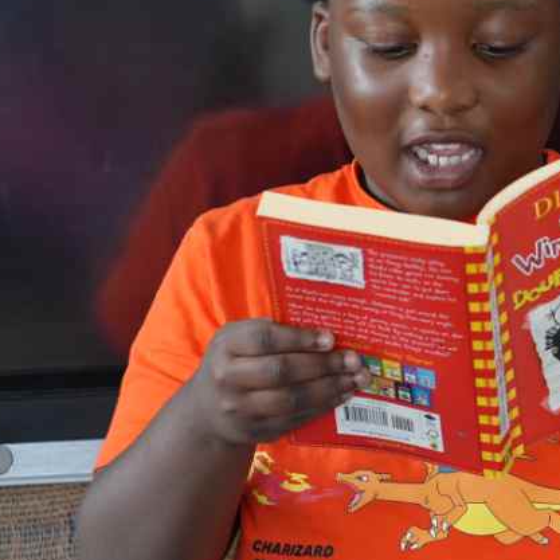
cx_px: 988
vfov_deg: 6.3
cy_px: 265
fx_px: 5070
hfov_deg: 6.2
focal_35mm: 277
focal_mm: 85
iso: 1250
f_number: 4
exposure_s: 1/160
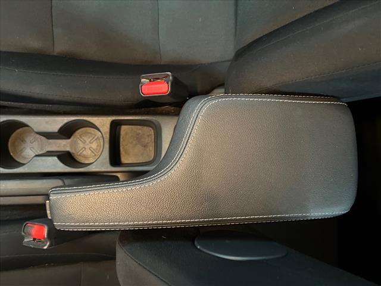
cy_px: 143
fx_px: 286
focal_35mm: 26
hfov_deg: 67.3
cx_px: 190
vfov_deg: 53.1
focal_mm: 5.7
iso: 640
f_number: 1.5
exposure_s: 1/30
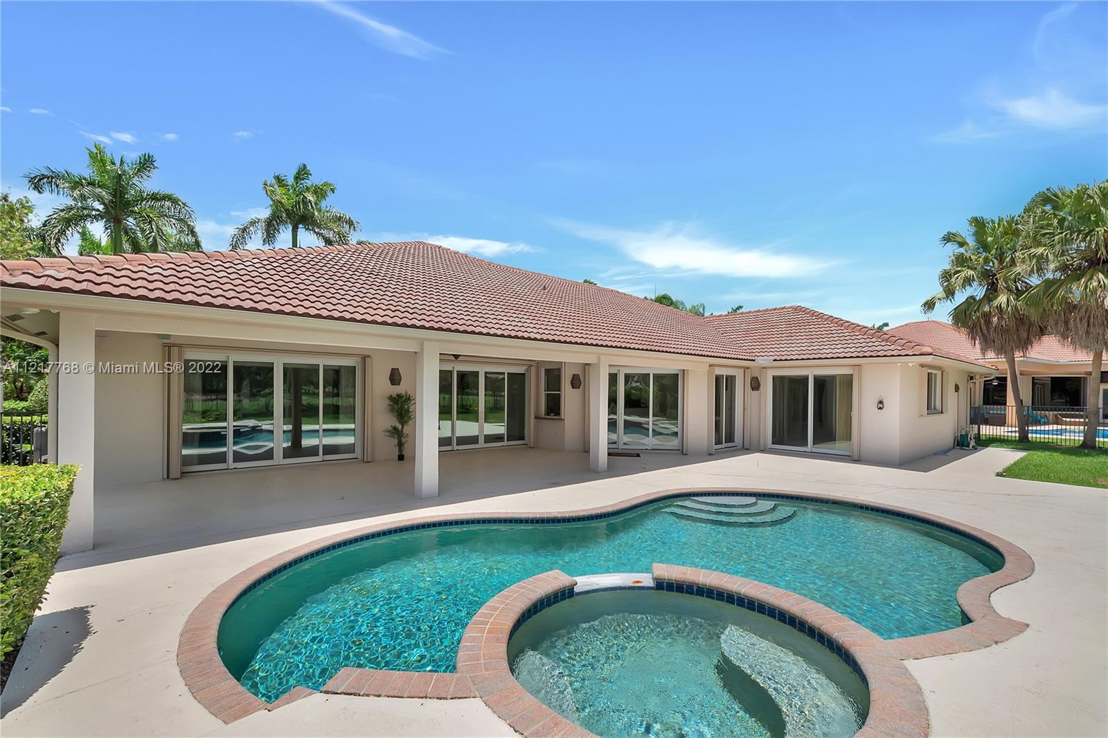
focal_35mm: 15
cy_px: 369
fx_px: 462
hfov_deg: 100.4
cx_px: 554
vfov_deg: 77.3
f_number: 8
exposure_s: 1/500
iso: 100
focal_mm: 10
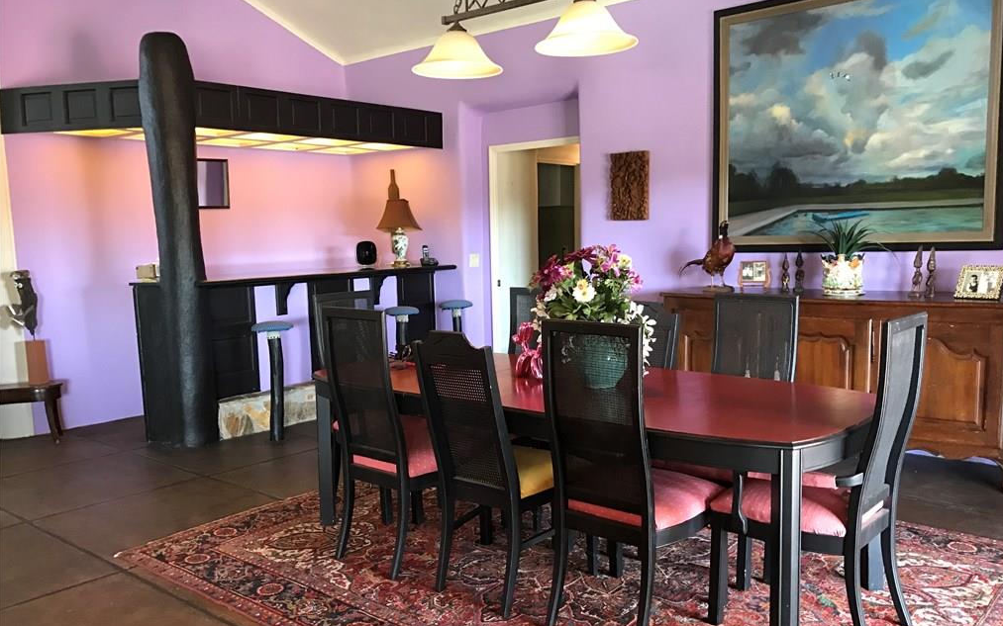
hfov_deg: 62.9
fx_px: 820
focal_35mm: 30
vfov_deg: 41.8
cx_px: 505
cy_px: 346
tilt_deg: -6.6
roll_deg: +1.2
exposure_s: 1/15
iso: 64
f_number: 1.8
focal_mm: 3.99
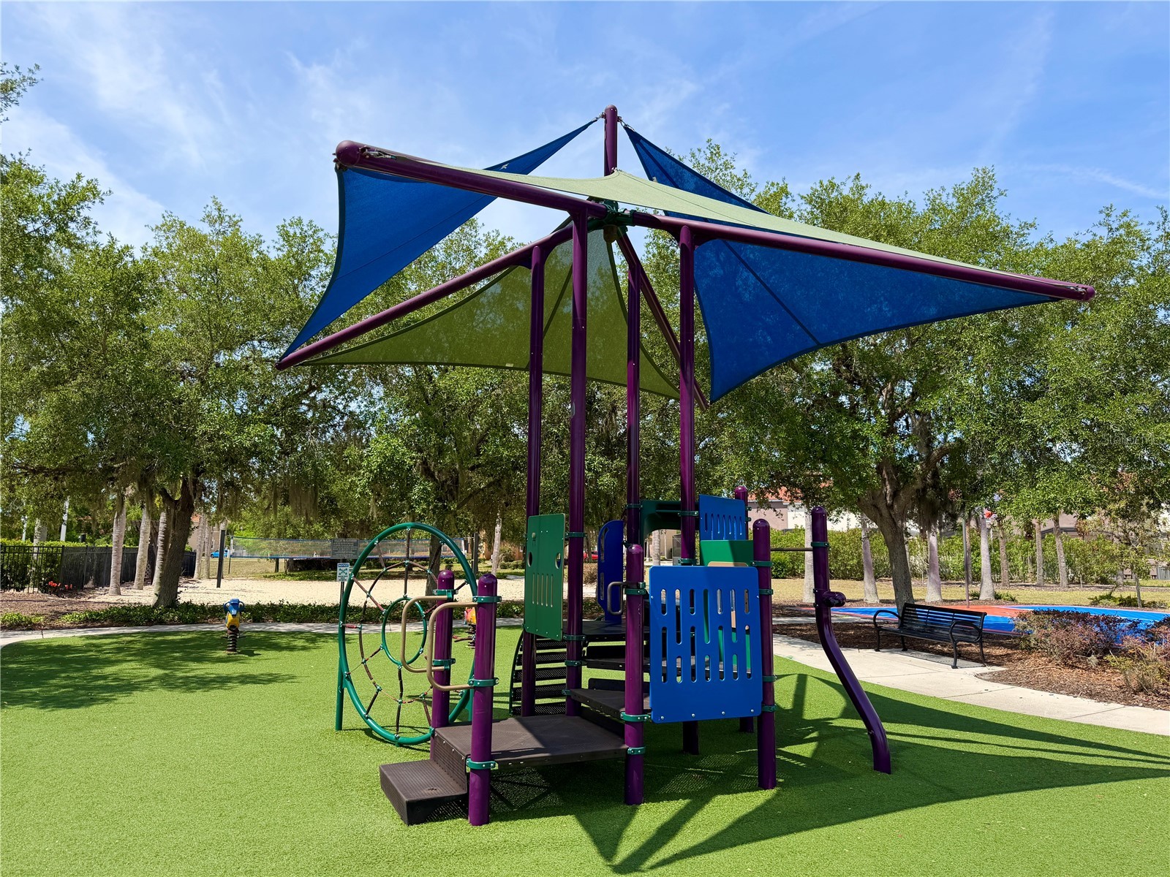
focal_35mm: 24
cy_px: 438
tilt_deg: +7.8
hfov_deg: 71.6
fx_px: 811
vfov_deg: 56.8
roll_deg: -0.7
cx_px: 585
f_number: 1.78
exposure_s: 1/2611
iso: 80
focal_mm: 6.76
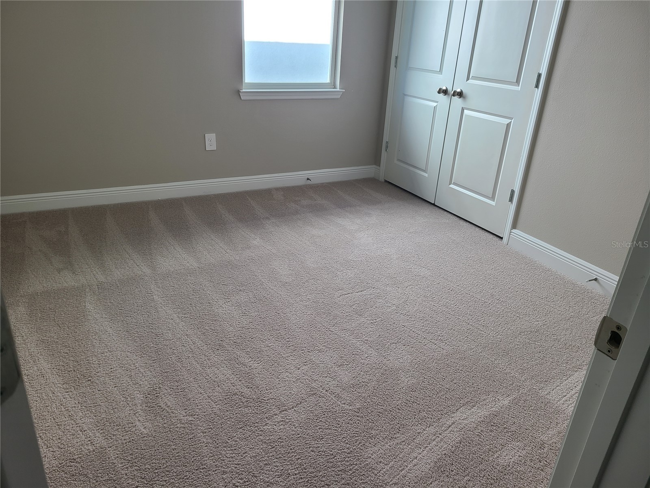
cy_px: 244
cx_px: 325
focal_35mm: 26
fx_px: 488
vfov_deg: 53.1
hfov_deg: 67.3
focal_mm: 5.4
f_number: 1.8
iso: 40
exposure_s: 1/120
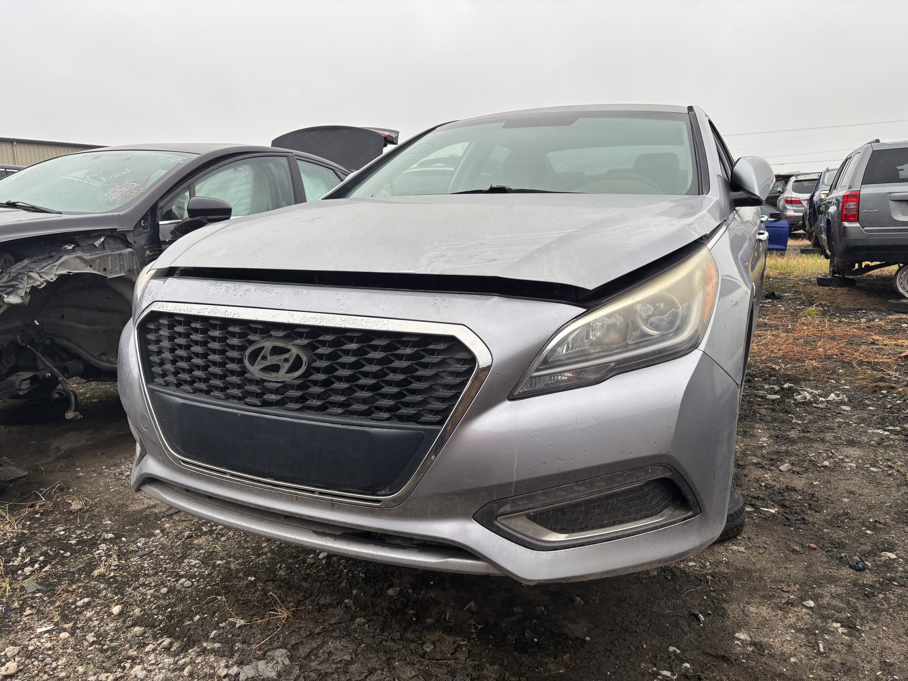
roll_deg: +0.3
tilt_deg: -13.5
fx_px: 682
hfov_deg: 67.3
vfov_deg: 53.1
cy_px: 340
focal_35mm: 26
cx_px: 454
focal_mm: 5.96
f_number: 1.6
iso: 50
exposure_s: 1/1139
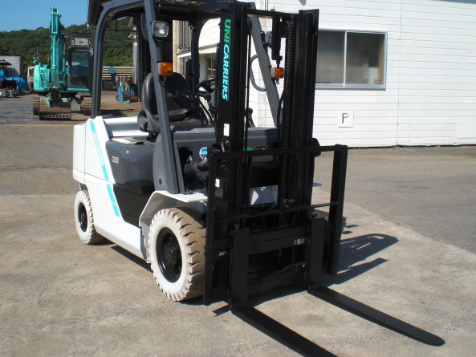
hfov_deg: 45.8
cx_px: 250
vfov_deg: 35.1
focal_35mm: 41
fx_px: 564
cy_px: 172
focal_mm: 6.3
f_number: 5.6
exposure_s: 1/320
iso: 64
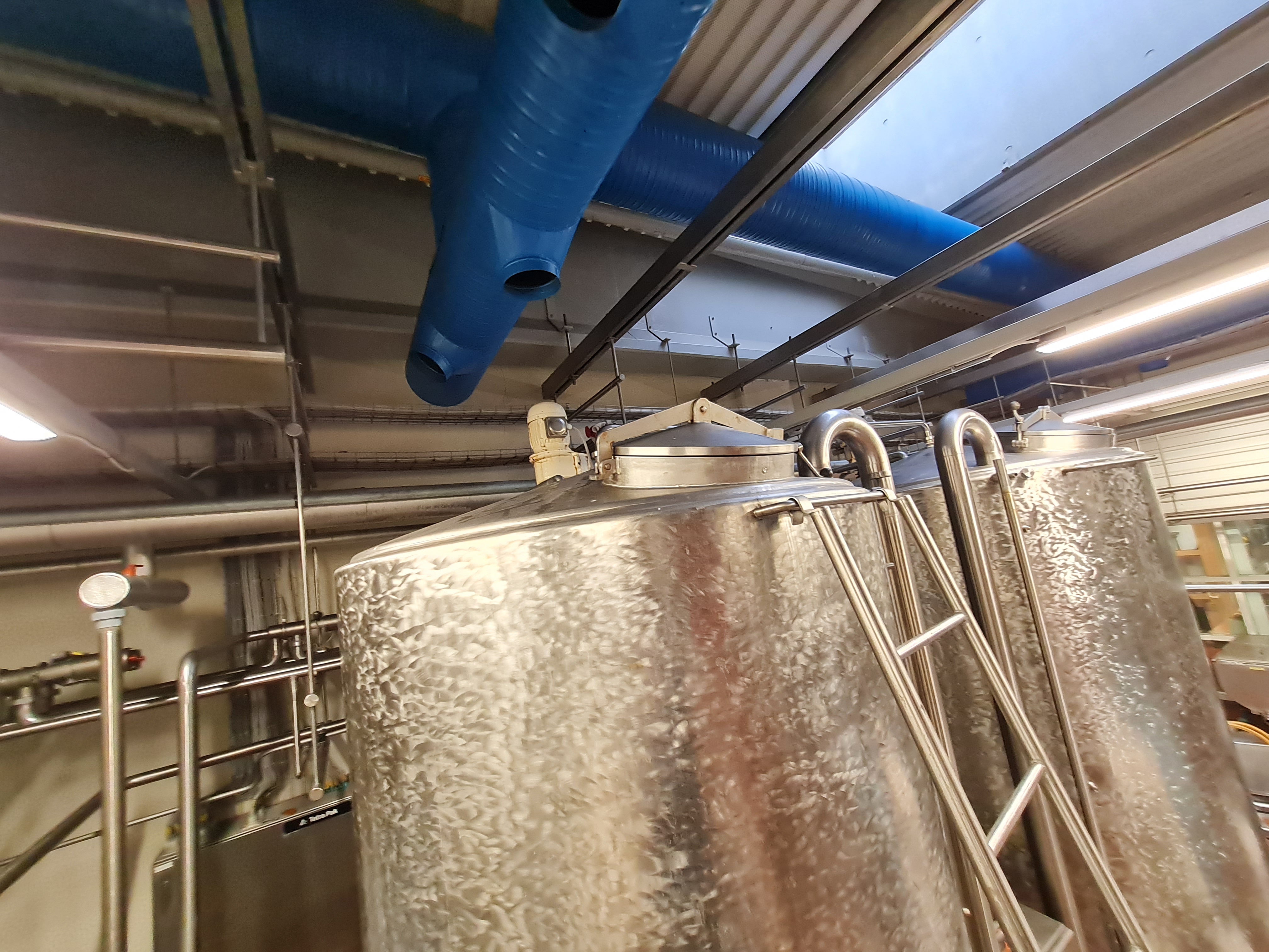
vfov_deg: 89.9
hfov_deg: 106.2
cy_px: 476
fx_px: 477
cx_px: 634
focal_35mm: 13
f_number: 2.2
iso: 320
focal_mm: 1.74
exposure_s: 1/50
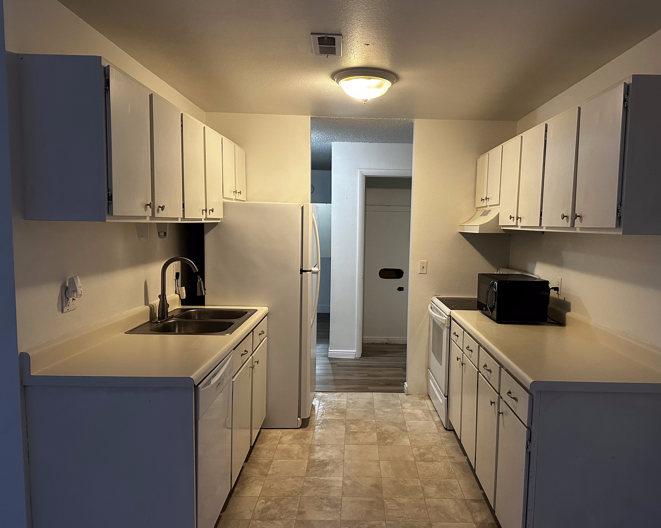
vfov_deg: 54.9
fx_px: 509
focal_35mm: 26
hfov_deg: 65.8
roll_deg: -1.4
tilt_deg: -4.8
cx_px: 366
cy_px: 272
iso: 400
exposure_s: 1/60
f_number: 1.78
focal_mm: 6.86
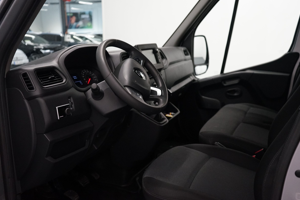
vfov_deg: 37.9
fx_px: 292
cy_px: 97
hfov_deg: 54.4
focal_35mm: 35
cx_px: 154
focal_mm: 33
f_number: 4
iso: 3200
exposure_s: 1/160
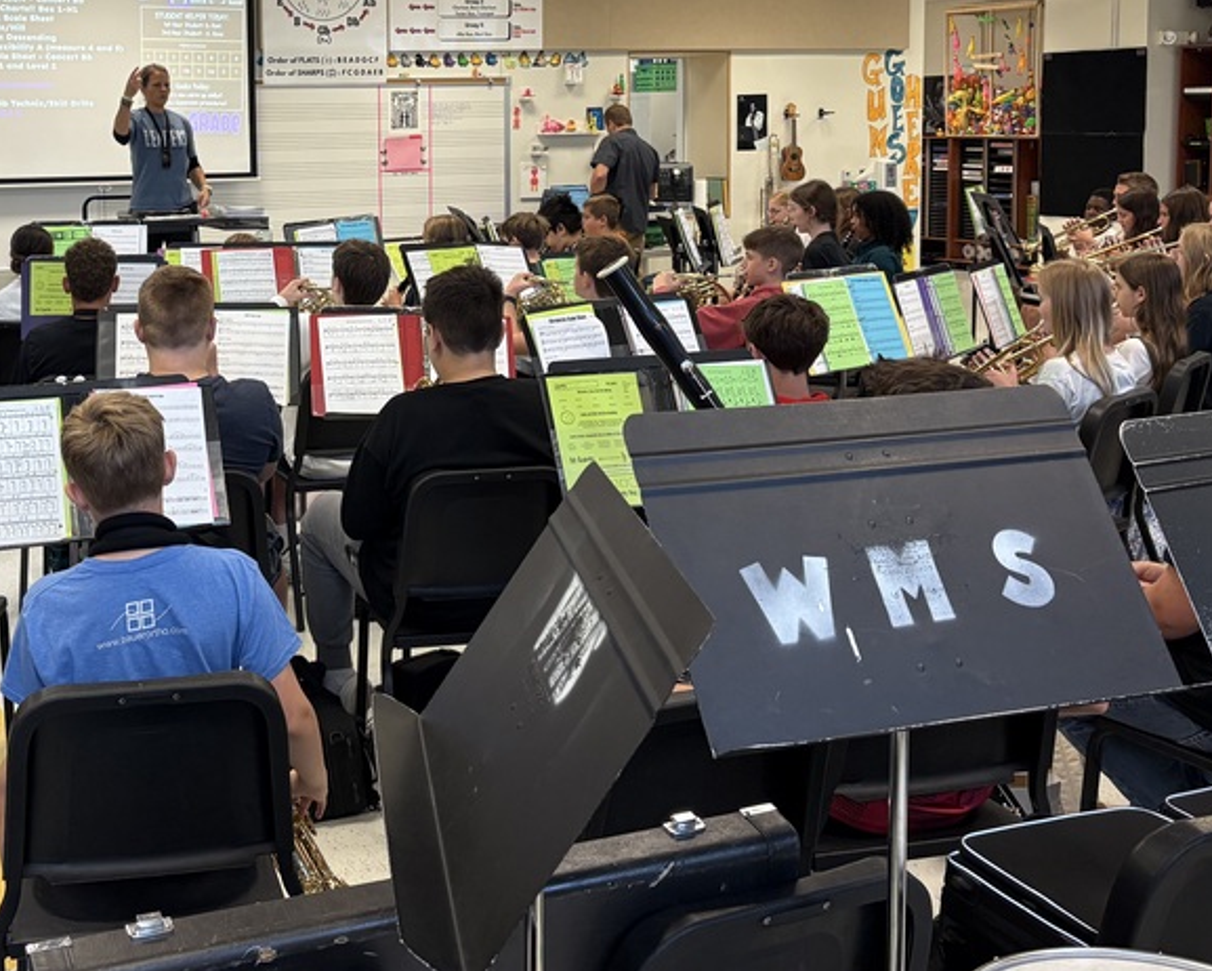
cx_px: 332
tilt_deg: -5.2
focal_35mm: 45
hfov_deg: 40.2
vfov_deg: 32.9
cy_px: 265
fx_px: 1615
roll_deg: +0.9
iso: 125
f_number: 1.6
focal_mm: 5.96
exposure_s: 1/120
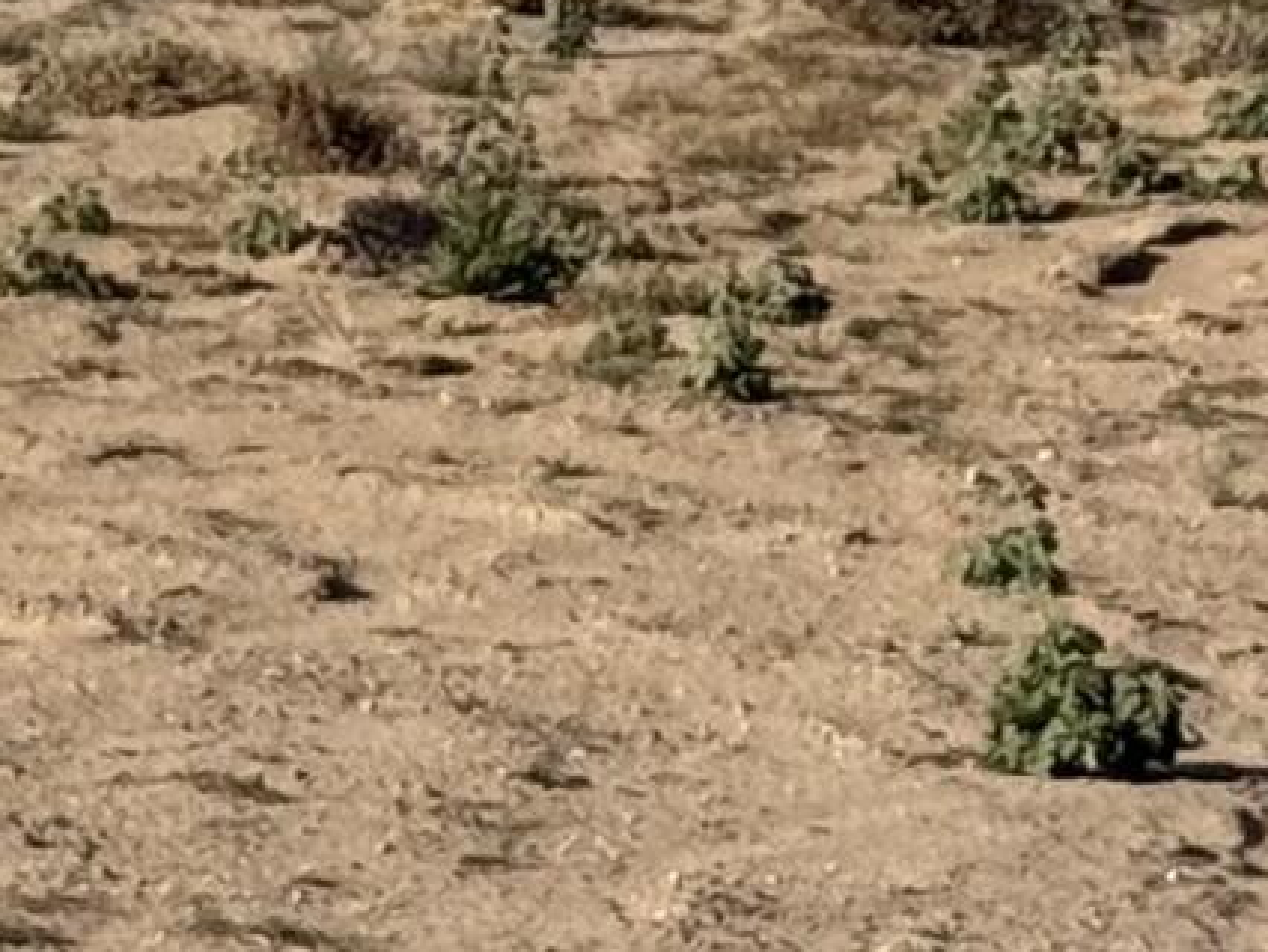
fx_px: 12388
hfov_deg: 5.9
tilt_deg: +0.5
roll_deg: +3.7
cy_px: -1386
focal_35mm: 338
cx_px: 500
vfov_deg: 4.3
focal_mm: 6.76
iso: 80
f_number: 1.78
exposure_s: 1/9901
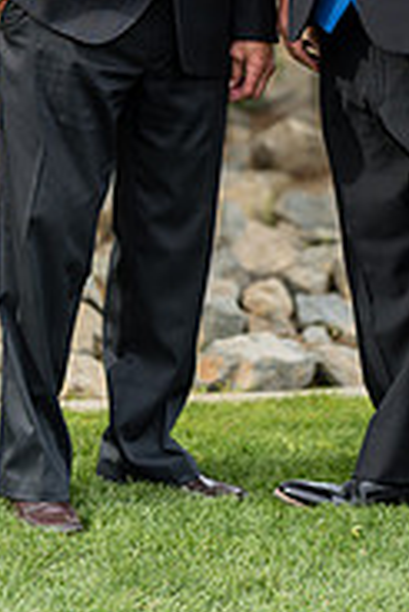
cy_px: -80
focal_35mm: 208
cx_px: 296
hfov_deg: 6.6
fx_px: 3538
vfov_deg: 9.8
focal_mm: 85
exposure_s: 1/3200
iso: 160
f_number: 1.4
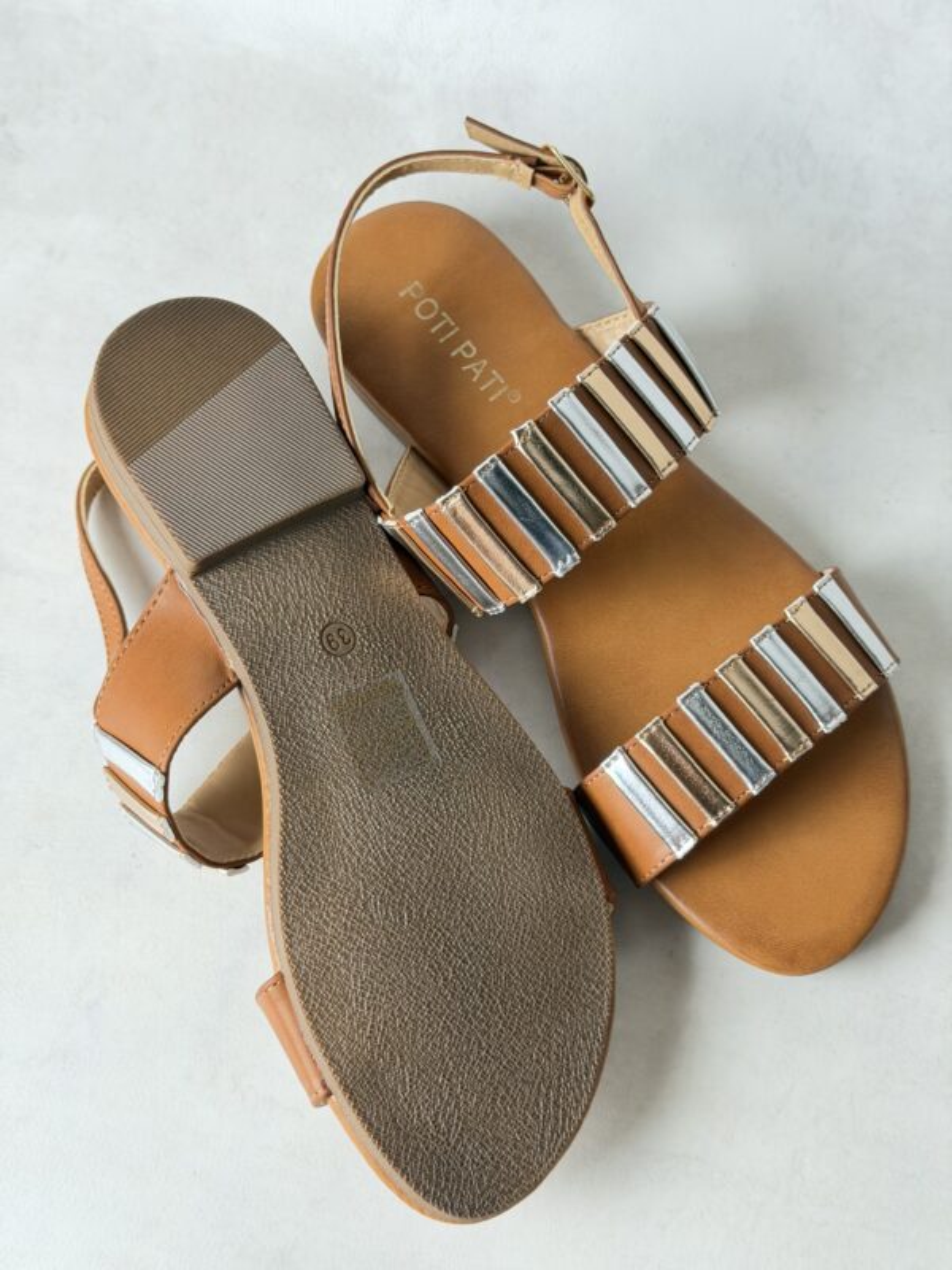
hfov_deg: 30.3
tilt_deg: -72.1
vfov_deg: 39.7
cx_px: 476
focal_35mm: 48
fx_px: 1760
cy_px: 635
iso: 320
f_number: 1.78
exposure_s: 1/100
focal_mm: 6.76
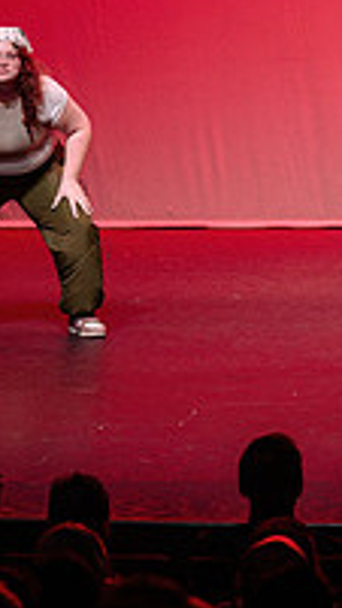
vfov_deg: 8.5
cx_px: 472
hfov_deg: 4.8
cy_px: 219
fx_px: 4097
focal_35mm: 254
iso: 1250
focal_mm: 70
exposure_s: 1/500
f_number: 2.8
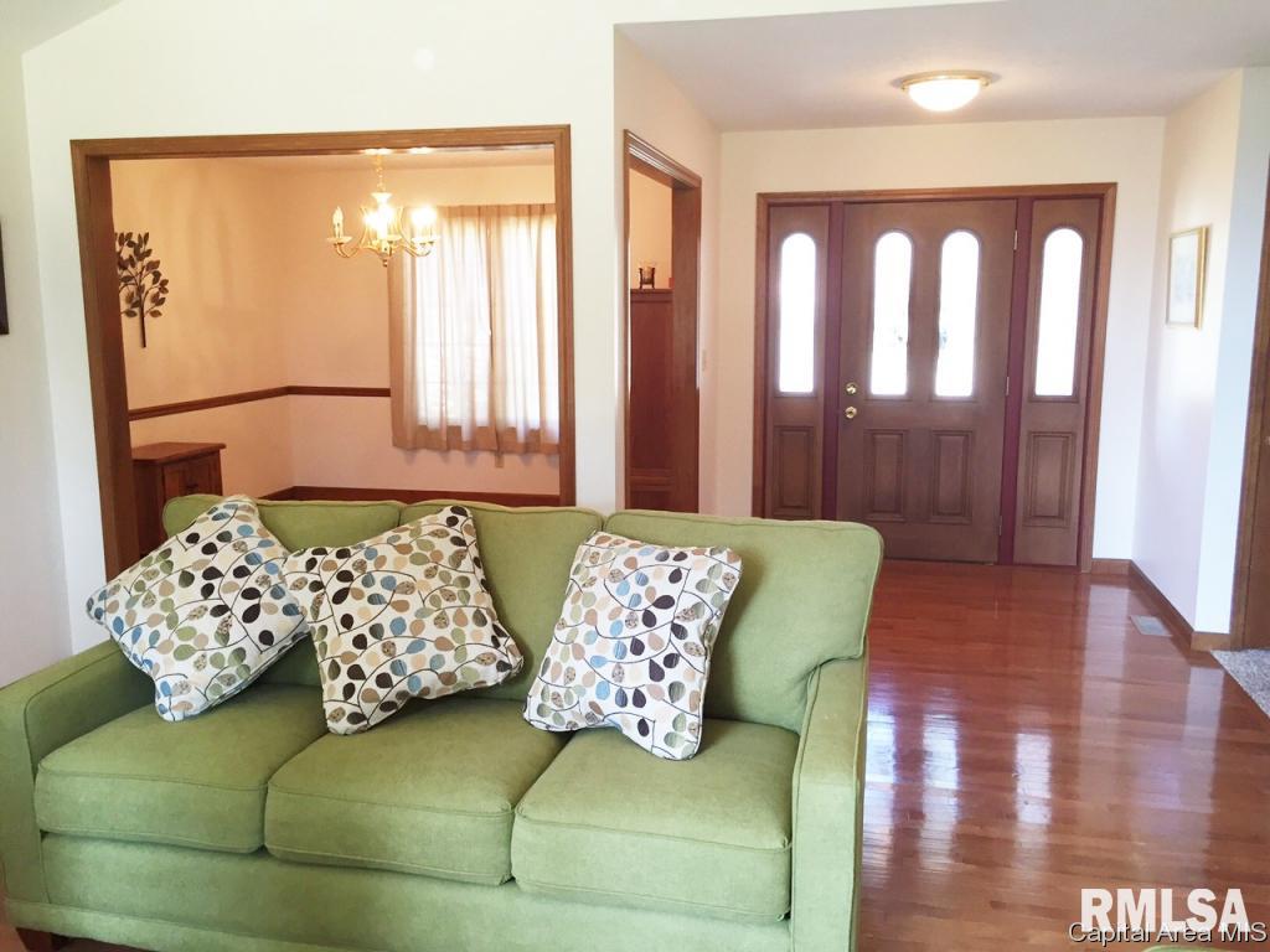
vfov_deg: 48.2
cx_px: 635
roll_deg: -0.1
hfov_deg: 61.7
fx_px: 1064
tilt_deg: -11.5
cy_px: 476
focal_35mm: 29
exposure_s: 1/30
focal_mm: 4.15
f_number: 2.2
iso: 80
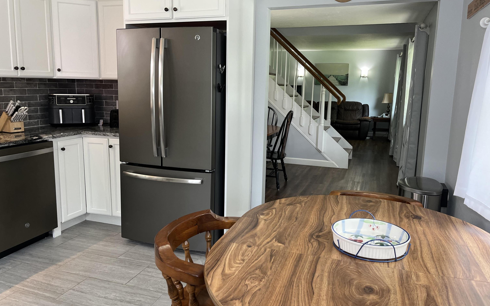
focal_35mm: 28
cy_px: 144
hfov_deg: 66.5
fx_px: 374
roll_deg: -0.5
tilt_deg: -9.1
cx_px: 247
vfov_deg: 44.5
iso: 125
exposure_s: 1/121
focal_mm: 5.1
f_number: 1.6
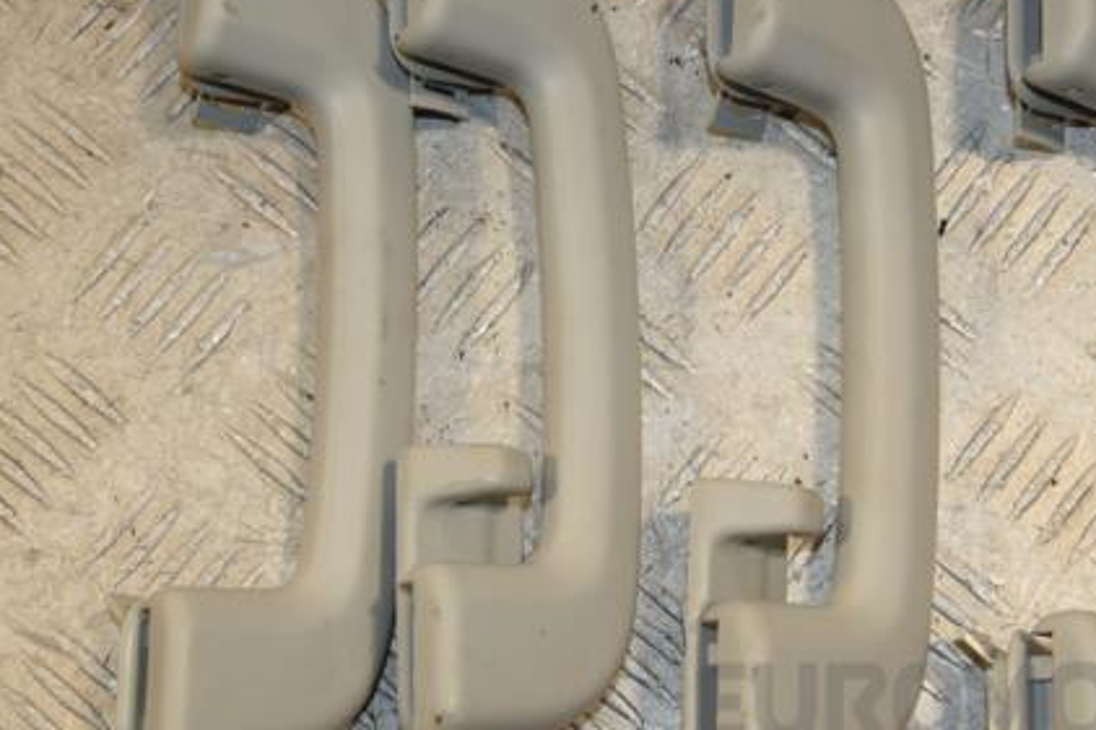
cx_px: 647
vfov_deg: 18.2
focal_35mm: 75
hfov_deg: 27.1
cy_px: 356
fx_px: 2274
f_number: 9
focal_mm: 35
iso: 800
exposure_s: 1/200
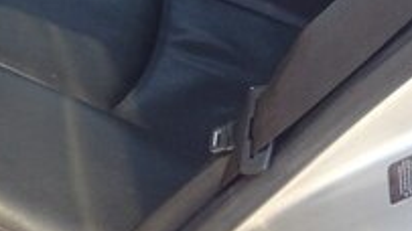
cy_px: -167
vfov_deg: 9.9
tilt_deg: -28.5
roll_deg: +1.0
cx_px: 14
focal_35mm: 117
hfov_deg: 17.9
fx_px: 1278
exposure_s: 1/60
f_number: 2.4
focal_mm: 4.12
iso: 50
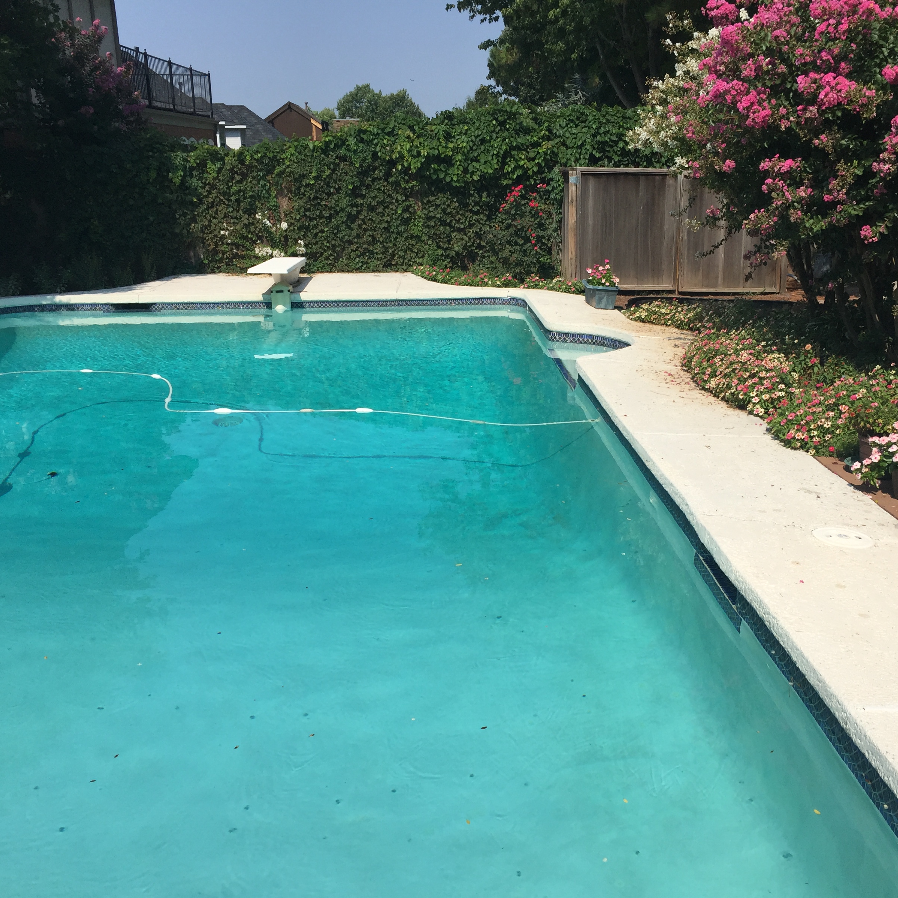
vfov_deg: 47.2
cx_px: 534
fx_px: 1027
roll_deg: +0.3
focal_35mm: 35
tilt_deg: -15.2
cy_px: 456
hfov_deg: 47.0
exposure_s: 1/3968
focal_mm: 4.15
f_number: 2.2
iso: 32
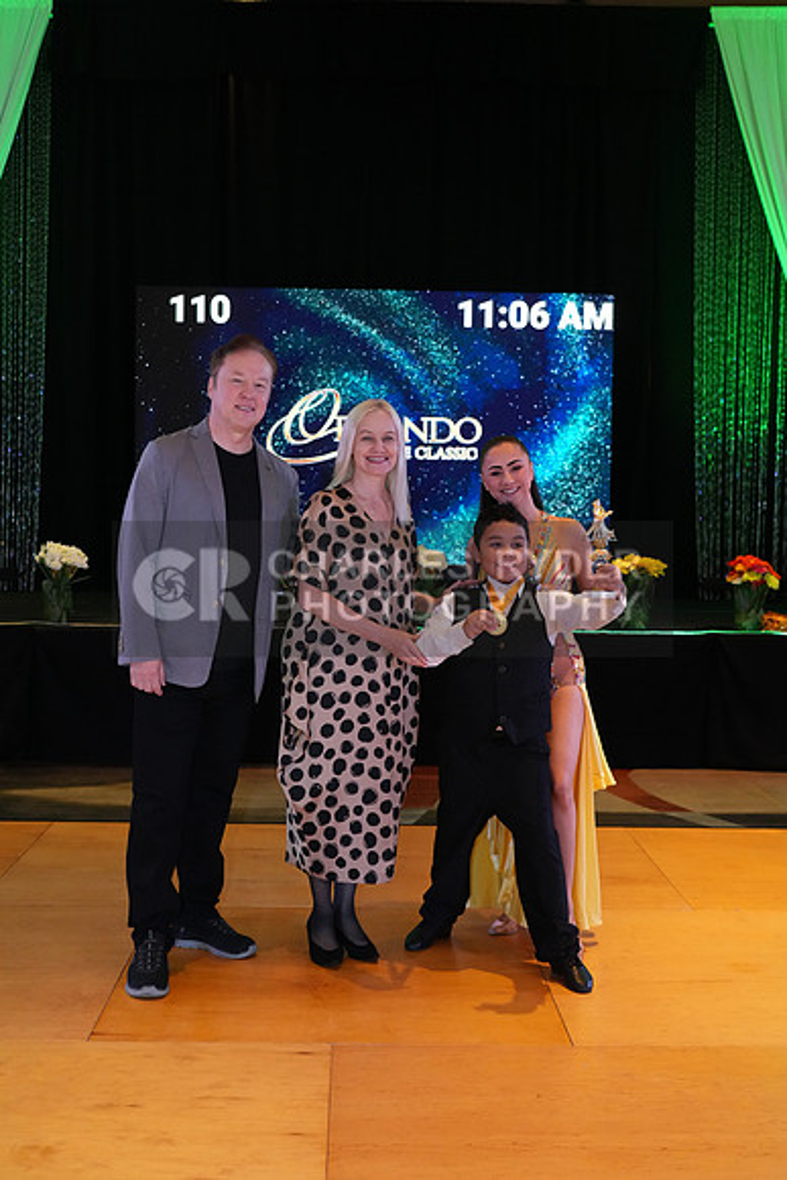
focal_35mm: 39
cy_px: 590
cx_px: 394
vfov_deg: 49.5
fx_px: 1278
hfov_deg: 34.2
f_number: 4.5
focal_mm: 39
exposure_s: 1/250
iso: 4000
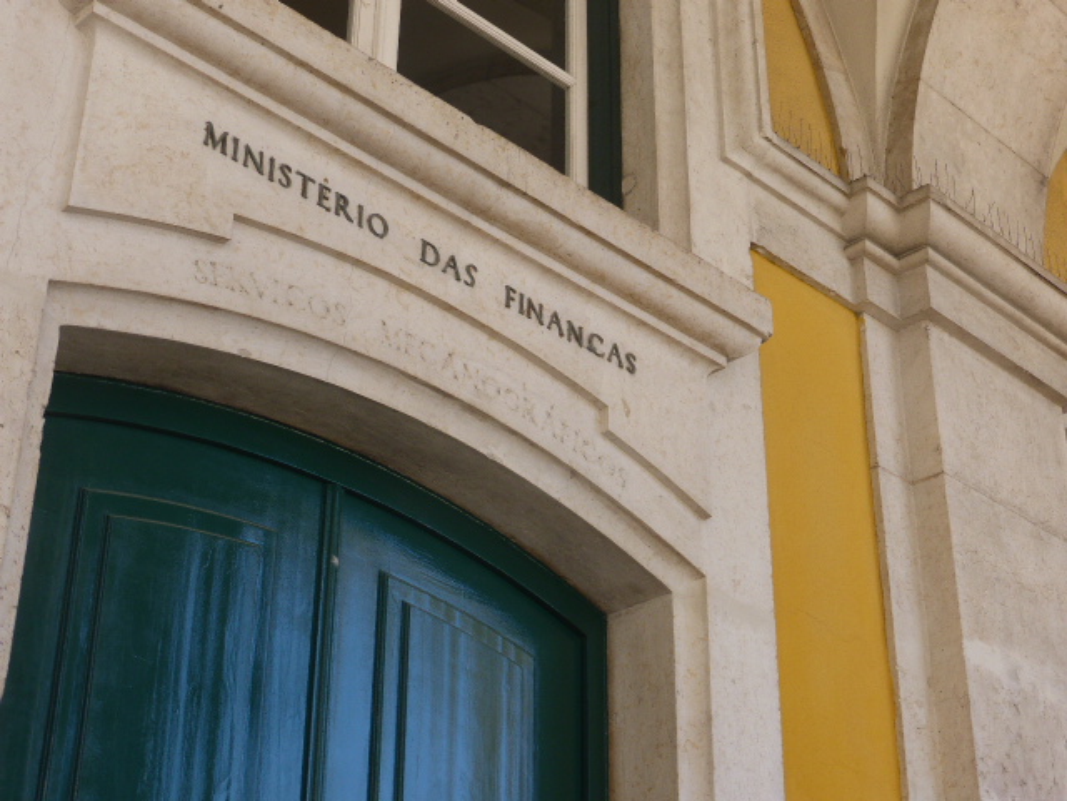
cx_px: 534
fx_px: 1880
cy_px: 400
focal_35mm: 61
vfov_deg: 24.0
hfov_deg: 31.7
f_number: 4.7
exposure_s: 1/100
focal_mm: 10.3
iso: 100
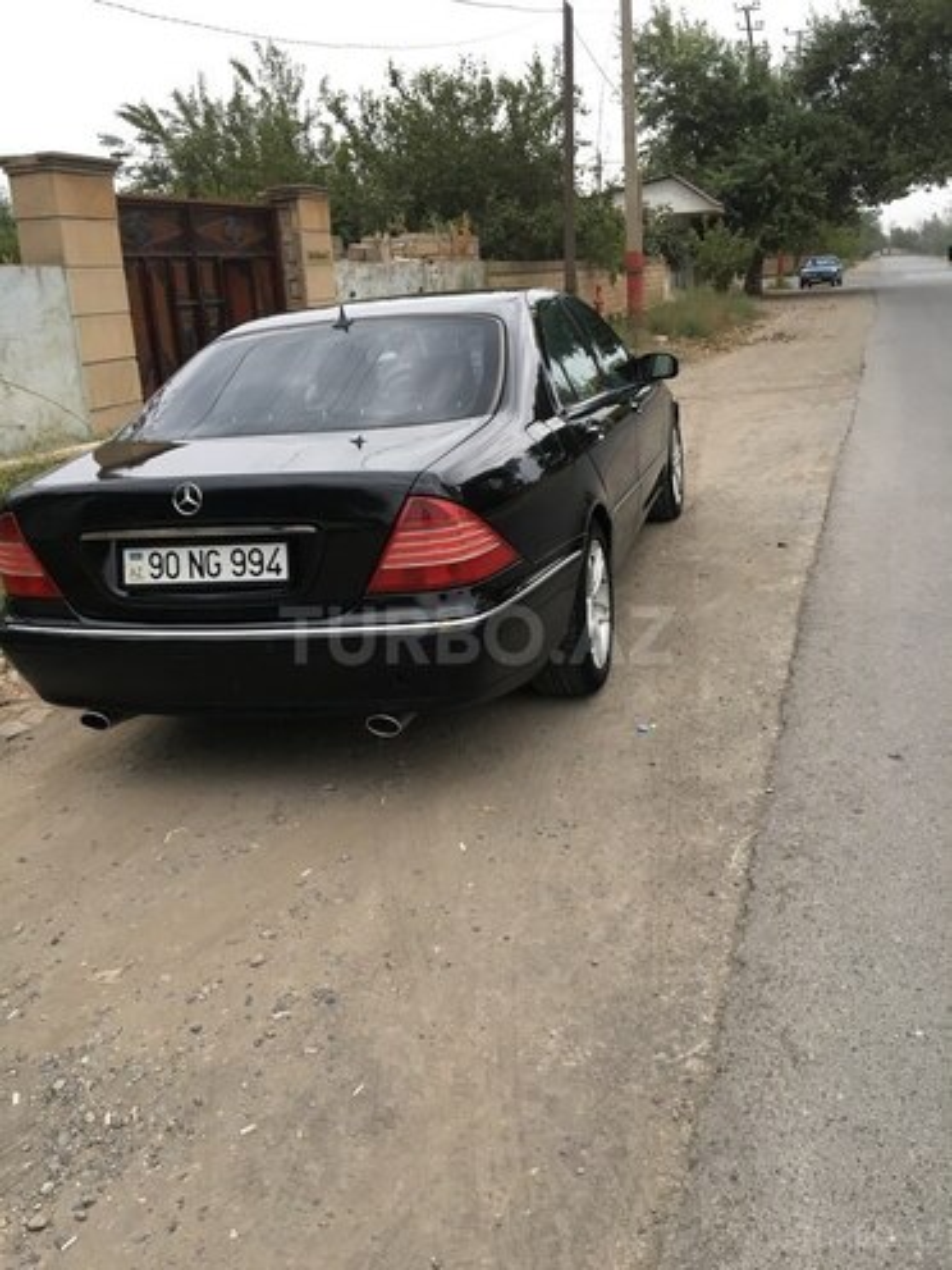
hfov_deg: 48.2
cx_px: 476
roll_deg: +2.4
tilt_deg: -20.1
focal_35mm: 29
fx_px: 1063
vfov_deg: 61.7
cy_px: 635
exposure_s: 1/33
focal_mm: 4.15
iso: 25
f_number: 2.2
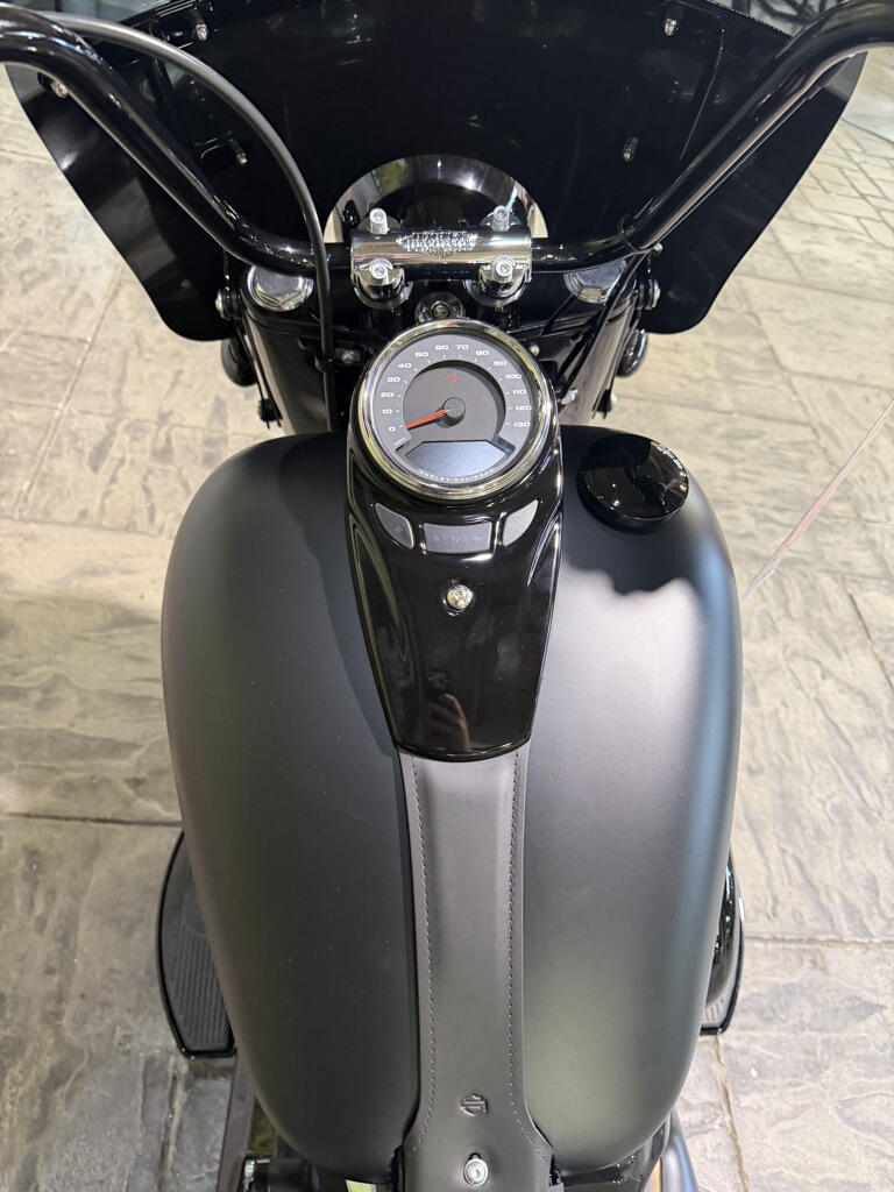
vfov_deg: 71.6
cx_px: 447
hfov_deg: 56.8
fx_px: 826
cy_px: 596
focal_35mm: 24
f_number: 1.78
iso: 400
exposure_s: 1/60
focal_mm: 6.76
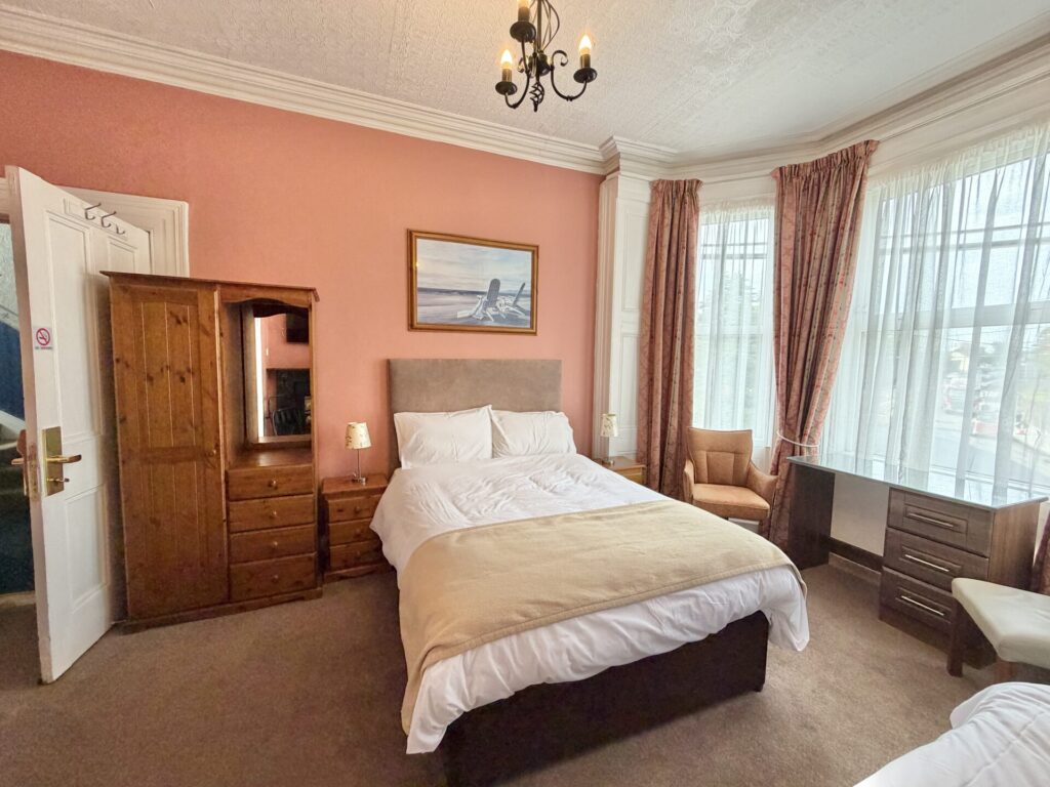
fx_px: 425
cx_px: 525
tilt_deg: -4.8
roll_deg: -0.8
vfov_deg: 85.7
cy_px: 394
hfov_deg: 102.1
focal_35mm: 14
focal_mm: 2.22
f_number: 2.2
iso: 200
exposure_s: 1/121
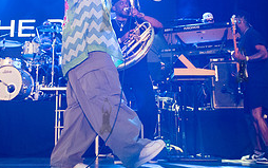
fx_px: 409
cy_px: 13
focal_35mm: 56
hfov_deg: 36.1
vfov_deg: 22.5
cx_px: 106
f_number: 4
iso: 5000
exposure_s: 1/400
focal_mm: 24
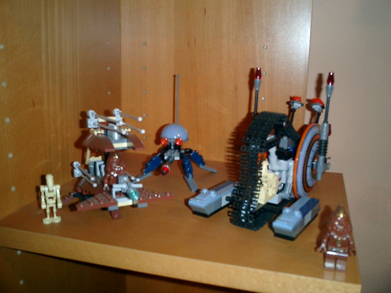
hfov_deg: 51.4
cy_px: 146
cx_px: 196
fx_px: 407
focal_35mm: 36
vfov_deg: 39.7
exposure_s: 1/30
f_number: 3.2
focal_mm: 7.5
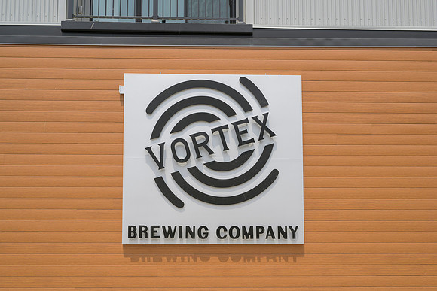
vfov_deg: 25.1
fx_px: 656
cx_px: 218
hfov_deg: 36.9
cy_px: 146
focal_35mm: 54
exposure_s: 1/500
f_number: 8
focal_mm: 54
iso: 160
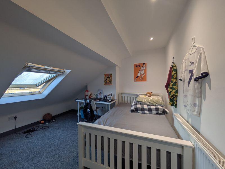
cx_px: 112
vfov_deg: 85.7
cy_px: 84
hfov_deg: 102.1
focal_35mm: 14
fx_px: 91
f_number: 2.2
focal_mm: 1.83
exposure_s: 1/50
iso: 70
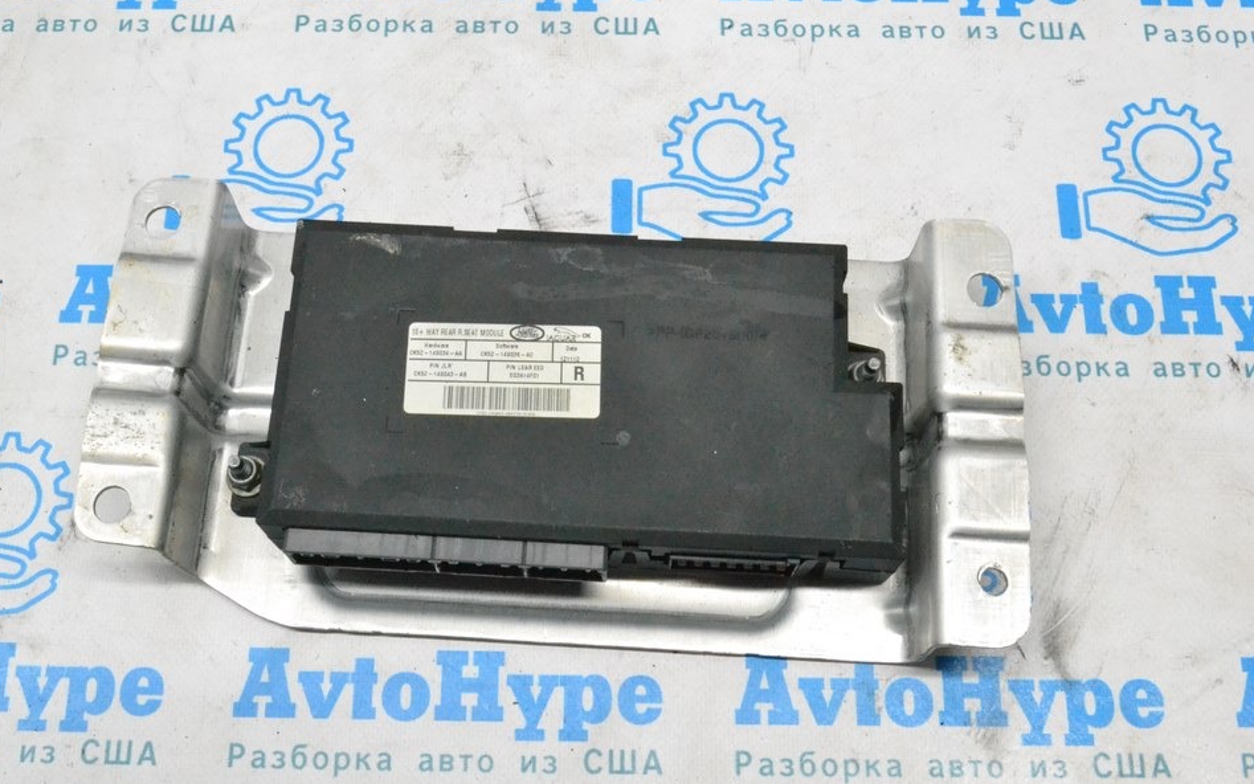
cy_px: 383
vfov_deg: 29.9
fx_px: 1470
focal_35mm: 43
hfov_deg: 46.2
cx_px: 579
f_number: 11
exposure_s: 1/160
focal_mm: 26
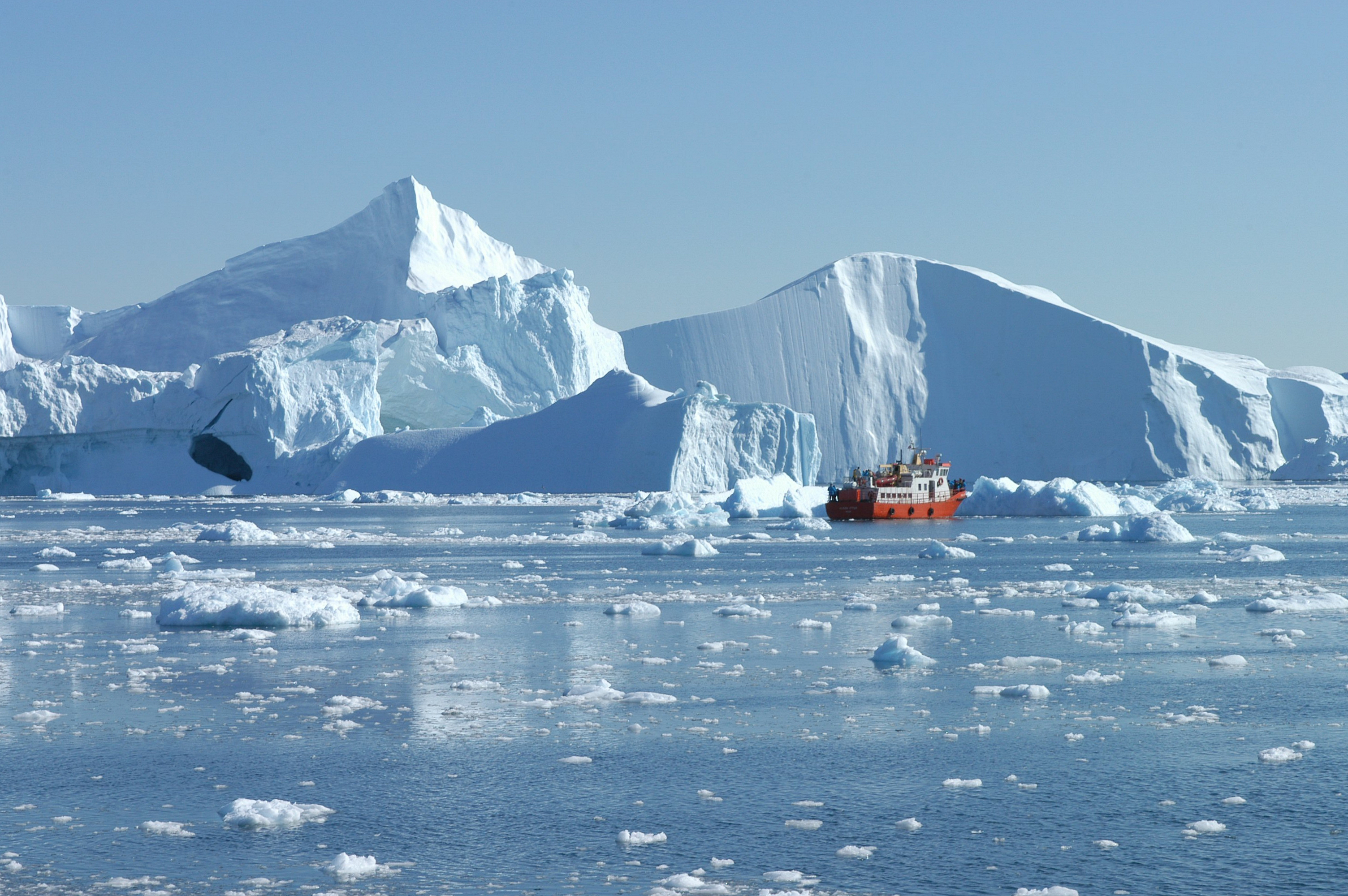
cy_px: 448
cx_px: 674
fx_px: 3928
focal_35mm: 105
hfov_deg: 19.5
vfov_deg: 13.0
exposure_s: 1/500
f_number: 11
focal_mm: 70
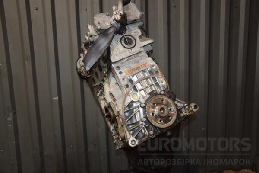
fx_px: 237
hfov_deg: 57.2
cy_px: 86
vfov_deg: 40.0
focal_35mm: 33
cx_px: 130
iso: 800
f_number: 5
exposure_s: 1/80
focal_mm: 22
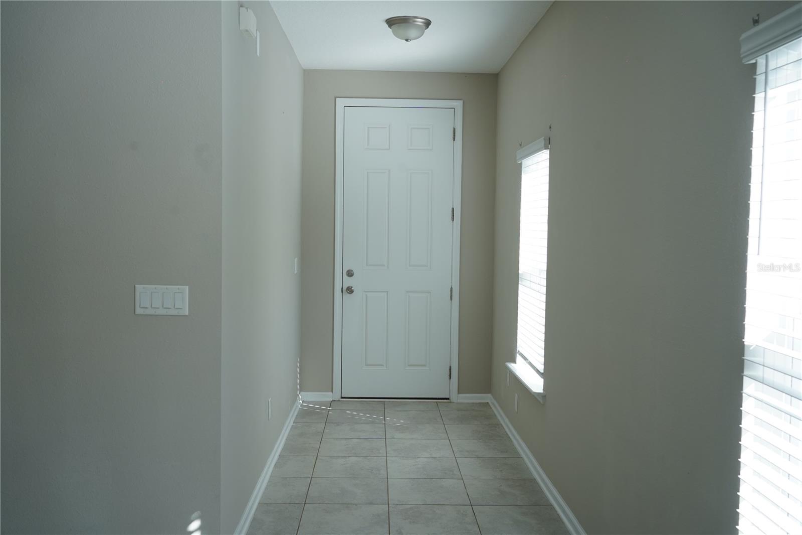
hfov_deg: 54.4
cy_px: 268
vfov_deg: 37.8
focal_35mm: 35
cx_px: 401
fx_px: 780
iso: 320
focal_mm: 35
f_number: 7.1
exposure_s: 1/60
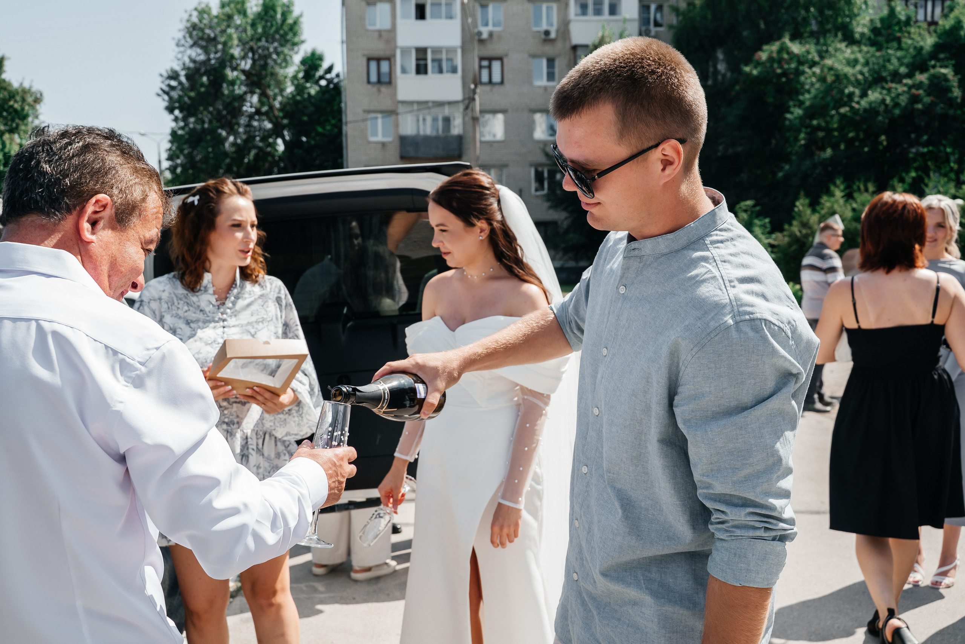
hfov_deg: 54.4
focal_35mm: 35
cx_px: 482
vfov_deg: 37.9
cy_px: 322
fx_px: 939
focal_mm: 35
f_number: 6.3
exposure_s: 1/500
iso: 200
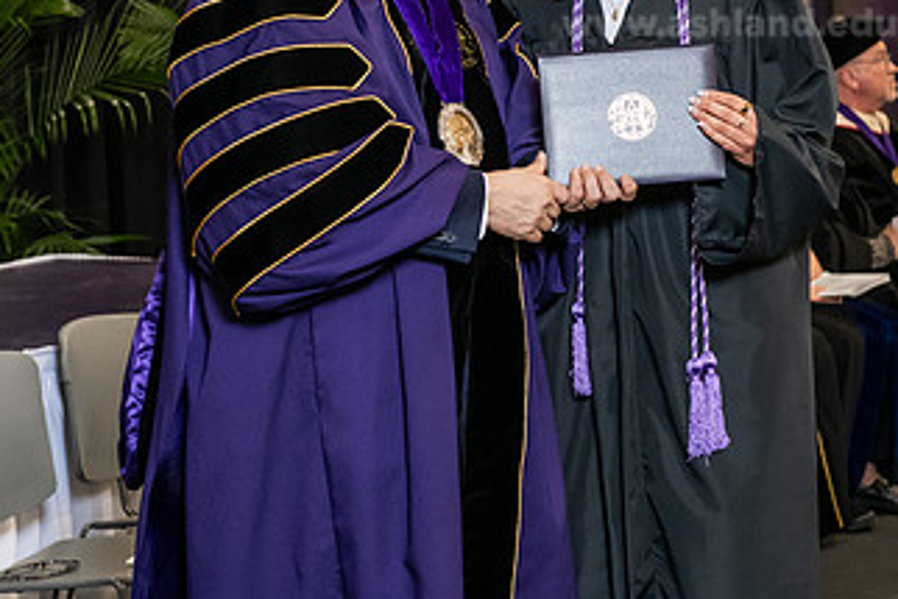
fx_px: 2970
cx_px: 435
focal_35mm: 119
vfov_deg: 11.5
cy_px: 82
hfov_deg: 17.2
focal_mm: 66
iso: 2500
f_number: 5
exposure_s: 1/200
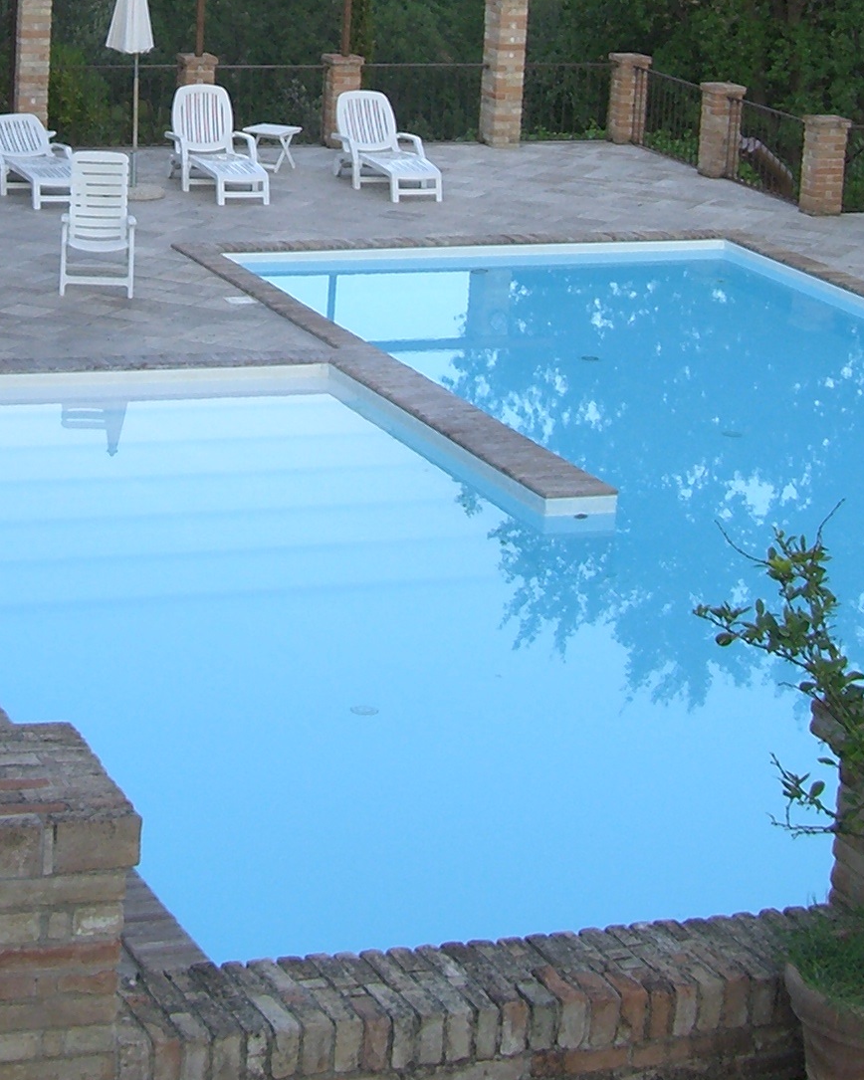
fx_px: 3356
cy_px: 158
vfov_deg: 18.1
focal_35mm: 105
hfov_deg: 14.6
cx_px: 175
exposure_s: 1/100
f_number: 2.7
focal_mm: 6.2
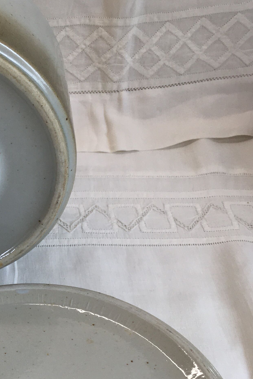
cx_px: -37
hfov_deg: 19.9
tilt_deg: -45.0
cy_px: 295
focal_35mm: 65
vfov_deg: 30.3
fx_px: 685
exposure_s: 1/100
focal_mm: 4.15
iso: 40
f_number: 2.2
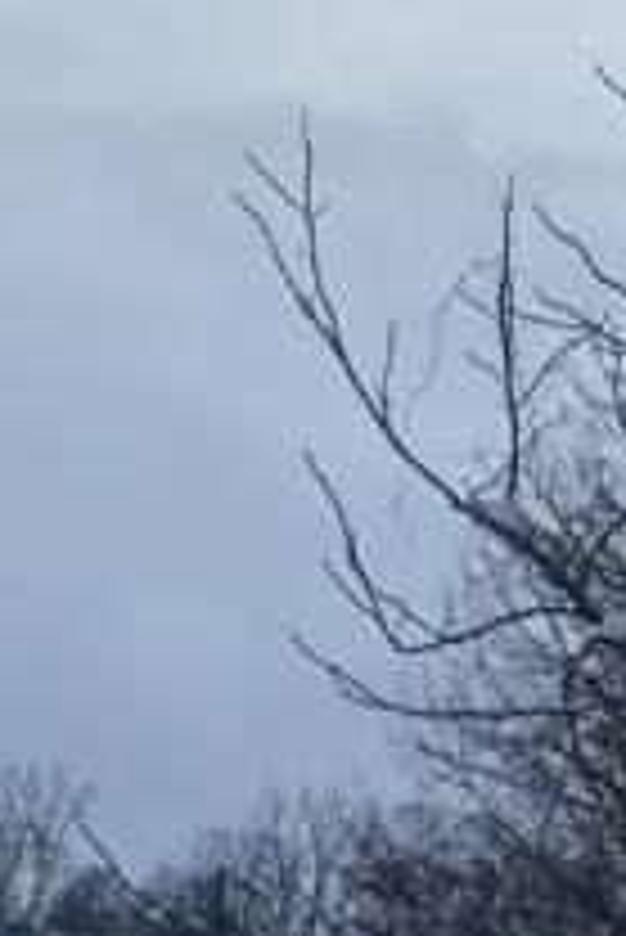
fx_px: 3463
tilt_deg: +8.6
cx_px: 1000
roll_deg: -0.8
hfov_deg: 9.9
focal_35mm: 133
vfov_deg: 15.3
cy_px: 788
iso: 32
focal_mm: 4.25
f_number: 1.8
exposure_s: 1/3205
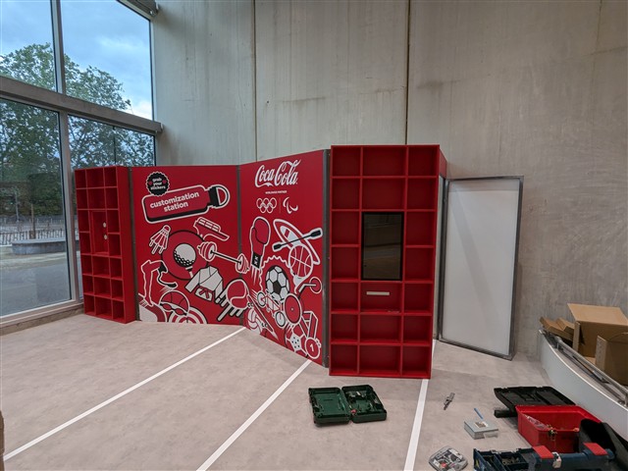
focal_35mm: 16
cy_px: 236
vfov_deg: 78.1
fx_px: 290
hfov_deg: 94.5
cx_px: 314
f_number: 2.2
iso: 42
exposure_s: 1/100
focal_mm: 2.35
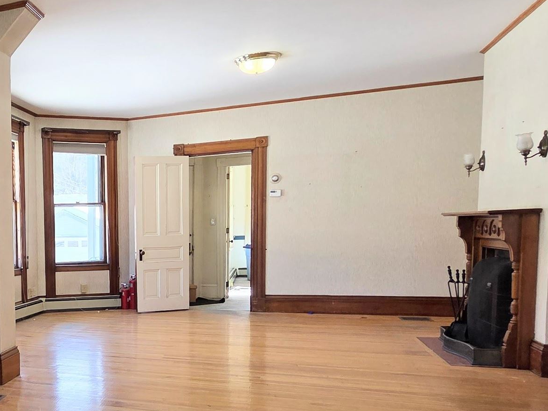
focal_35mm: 34
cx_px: -33
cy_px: 281
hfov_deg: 43.7
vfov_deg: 41.1
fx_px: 538
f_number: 2.2
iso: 50
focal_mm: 2.2
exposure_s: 1/202
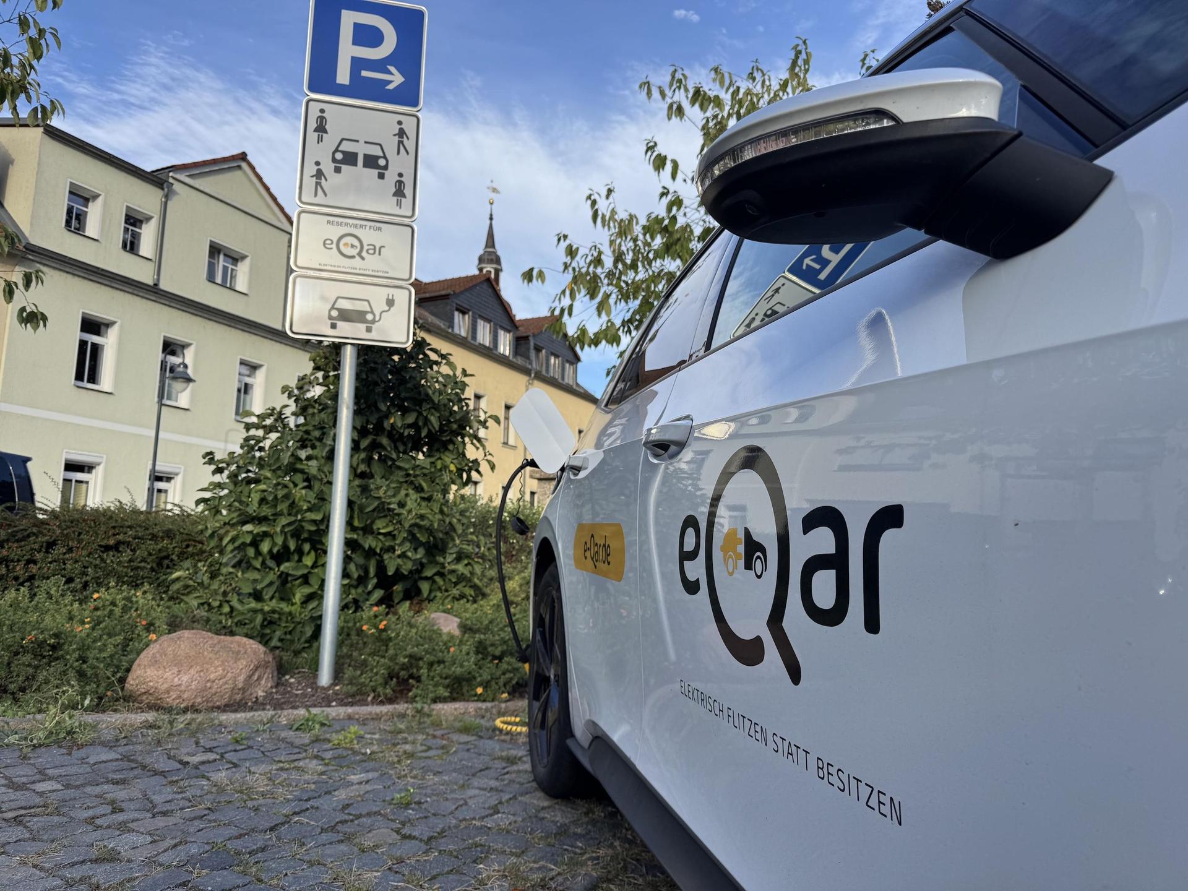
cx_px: 594
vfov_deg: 56.8
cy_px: 446
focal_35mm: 24
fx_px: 824
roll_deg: -1.2
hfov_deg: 71.6
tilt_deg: +6.8
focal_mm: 6.76
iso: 80
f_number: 1.78
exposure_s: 1/1285
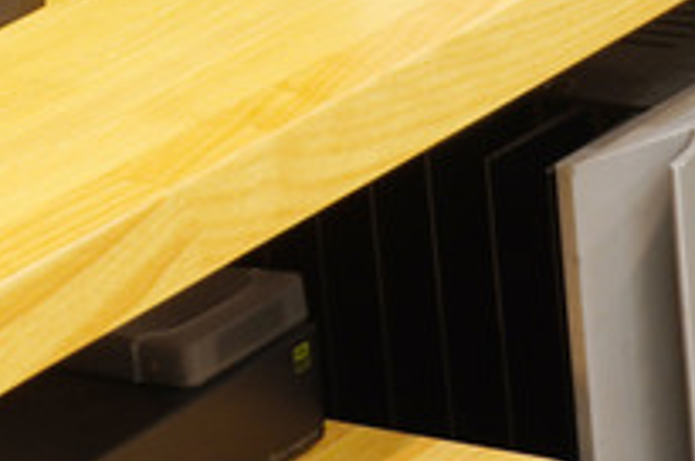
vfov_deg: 5.5
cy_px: -359
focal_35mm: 246
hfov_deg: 8.2
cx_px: -397
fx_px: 4740
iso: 200
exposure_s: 1/15
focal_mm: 43
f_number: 5.6
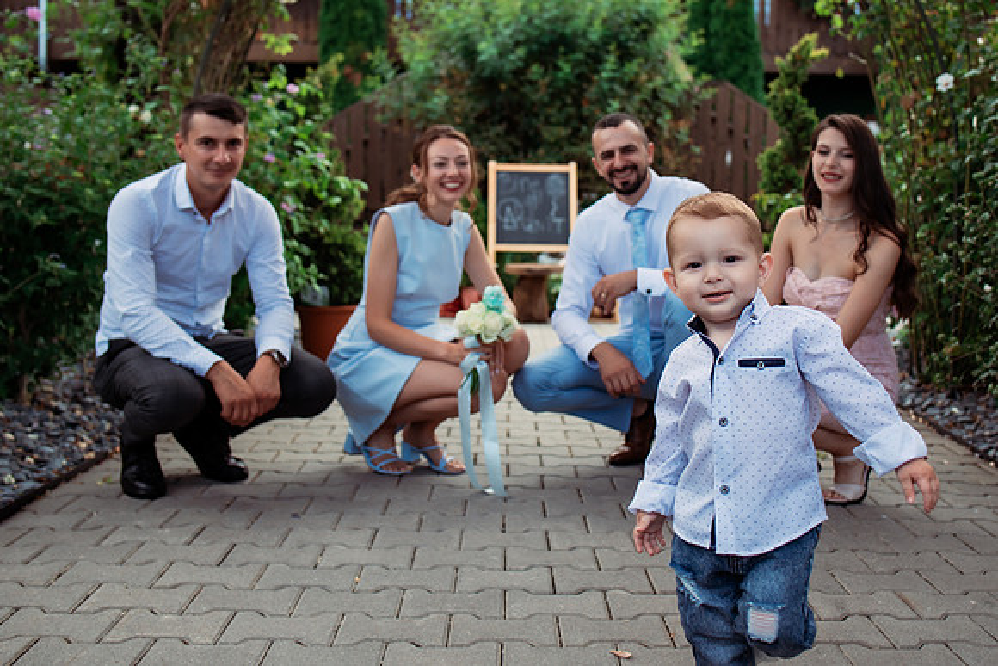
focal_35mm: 39
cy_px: 292
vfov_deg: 33.9
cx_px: 561
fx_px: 1091
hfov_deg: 49.0
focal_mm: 35
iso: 320
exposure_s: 1/320
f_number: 4
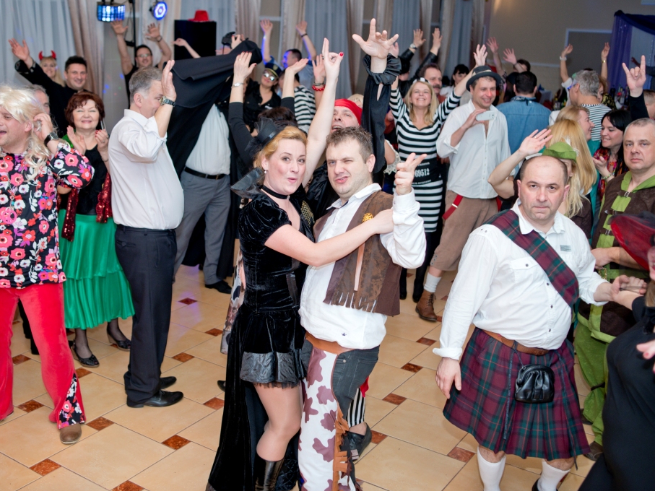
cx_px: 305
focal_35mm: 38
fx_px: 719
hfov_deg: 48.9
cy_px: 246
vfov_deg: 37.7
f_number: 3.2
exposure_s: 1/320
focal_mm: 35
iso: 320
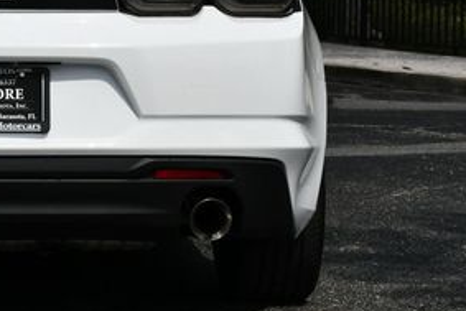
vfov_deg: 7.2
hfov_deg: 10.7
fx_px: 2461
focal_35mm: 190
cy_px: 39
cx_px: -44
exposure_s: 1/320
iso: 100
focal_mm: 42
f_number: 9
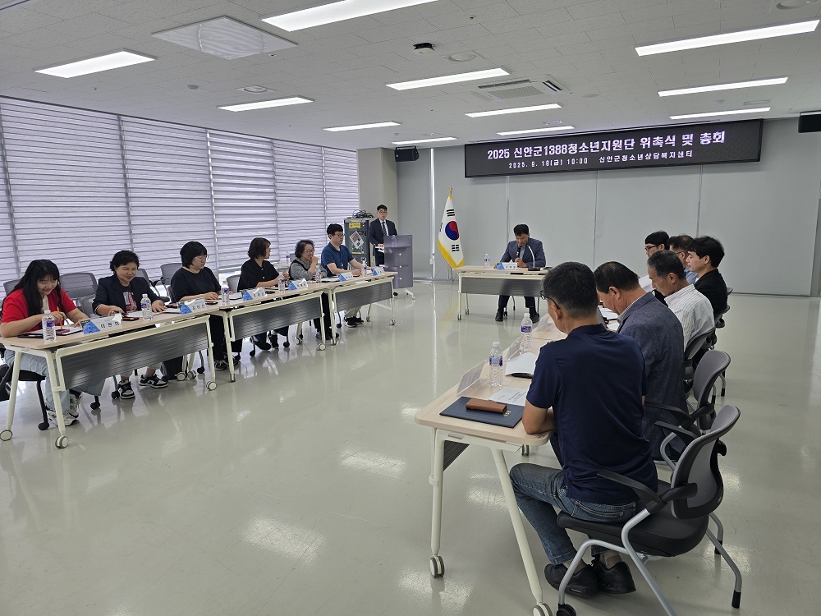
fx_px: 545
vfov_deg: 58.9
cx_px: 410
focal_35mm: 23
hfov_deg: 73.9
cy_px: 308
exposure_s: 1/60
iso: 12
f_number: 1.7
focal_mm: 6.3
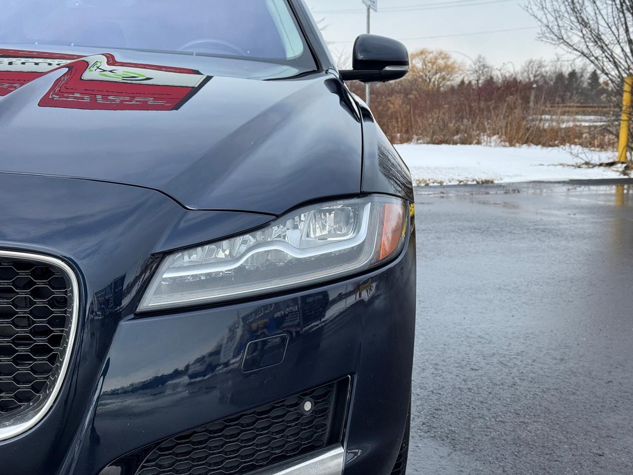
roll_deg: -0.7
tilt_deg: -8.6
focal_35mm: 48
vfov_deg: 30.3
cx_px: 316
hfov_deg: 39.7
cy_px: 238
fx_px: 878
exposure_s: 1/1490
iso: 64
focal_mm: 6.76
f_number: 1.78
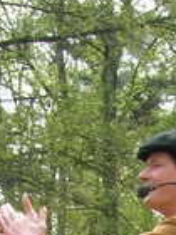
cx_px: 221
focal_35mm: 146
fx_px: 990
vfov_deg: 12.1
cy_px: 467
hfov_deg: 10.0
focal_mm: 5.7
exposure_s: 1/68.1
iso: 50
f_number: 4.9
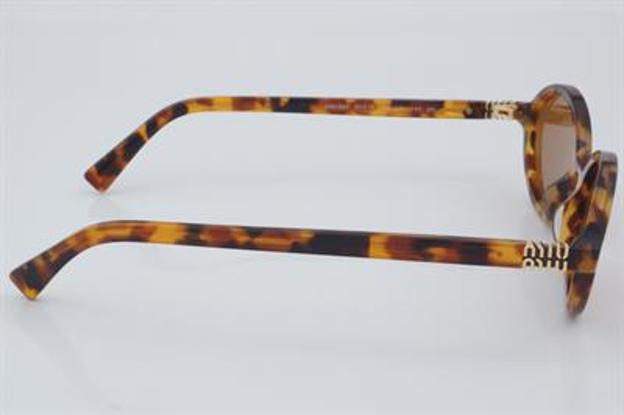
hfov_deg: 27.0
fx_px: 1299
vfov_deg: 18.2
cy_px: 208
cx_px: 312
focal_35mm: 75
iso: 100
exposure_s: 1/3
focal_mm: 50
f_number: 32
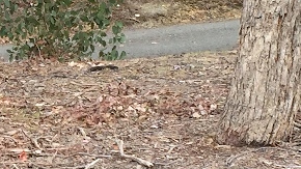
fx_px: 1420
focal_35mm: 178
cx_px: -8
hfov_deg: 11.9
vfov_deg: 6.8
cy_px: 151
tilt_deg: -9.8
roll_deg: -3.3
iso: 32
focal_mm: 4.15
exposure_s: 1/250
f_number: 2.2
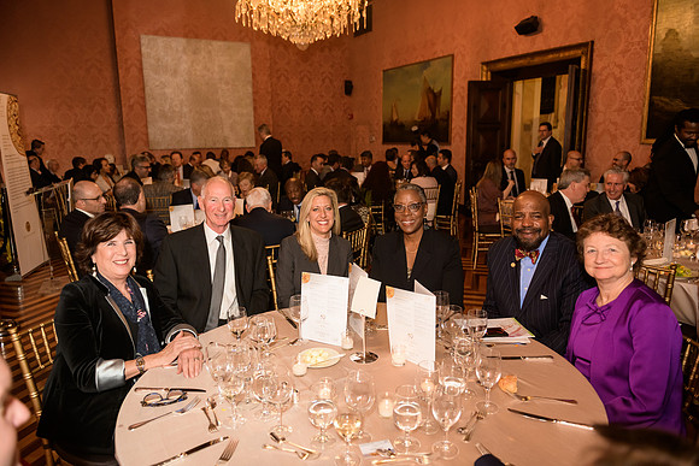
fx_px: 466
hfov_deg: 73.7
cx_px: 350
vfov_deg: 53.2
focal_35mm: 24
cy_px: 233
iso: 1000
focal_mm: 24
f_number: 3.2
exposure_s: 1/125
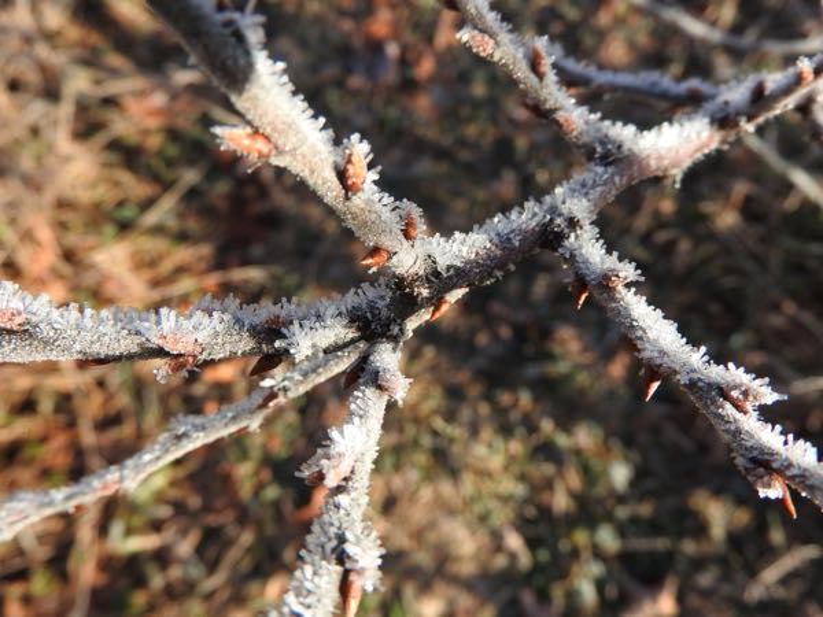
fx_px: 713
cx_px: 412
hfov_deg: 60.0
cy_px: 308
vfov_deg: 46.8
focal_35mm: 30
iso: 100
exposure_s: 1/400
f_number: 3.5
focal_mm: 5.4
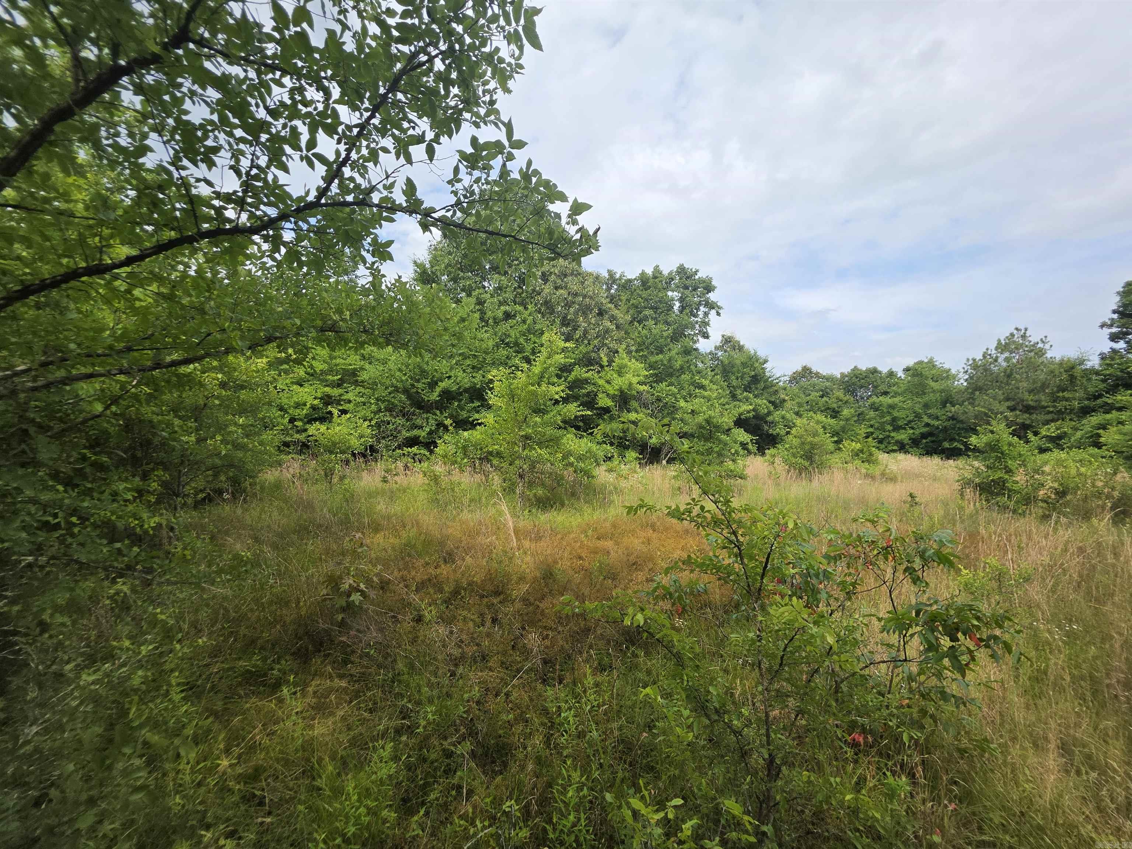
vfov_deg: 89.9
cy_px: 424
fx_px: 425
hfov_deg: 106.2
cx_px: 566
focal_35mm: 13
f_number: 1.9
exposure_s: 1/1350
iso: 40
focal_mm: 2.2
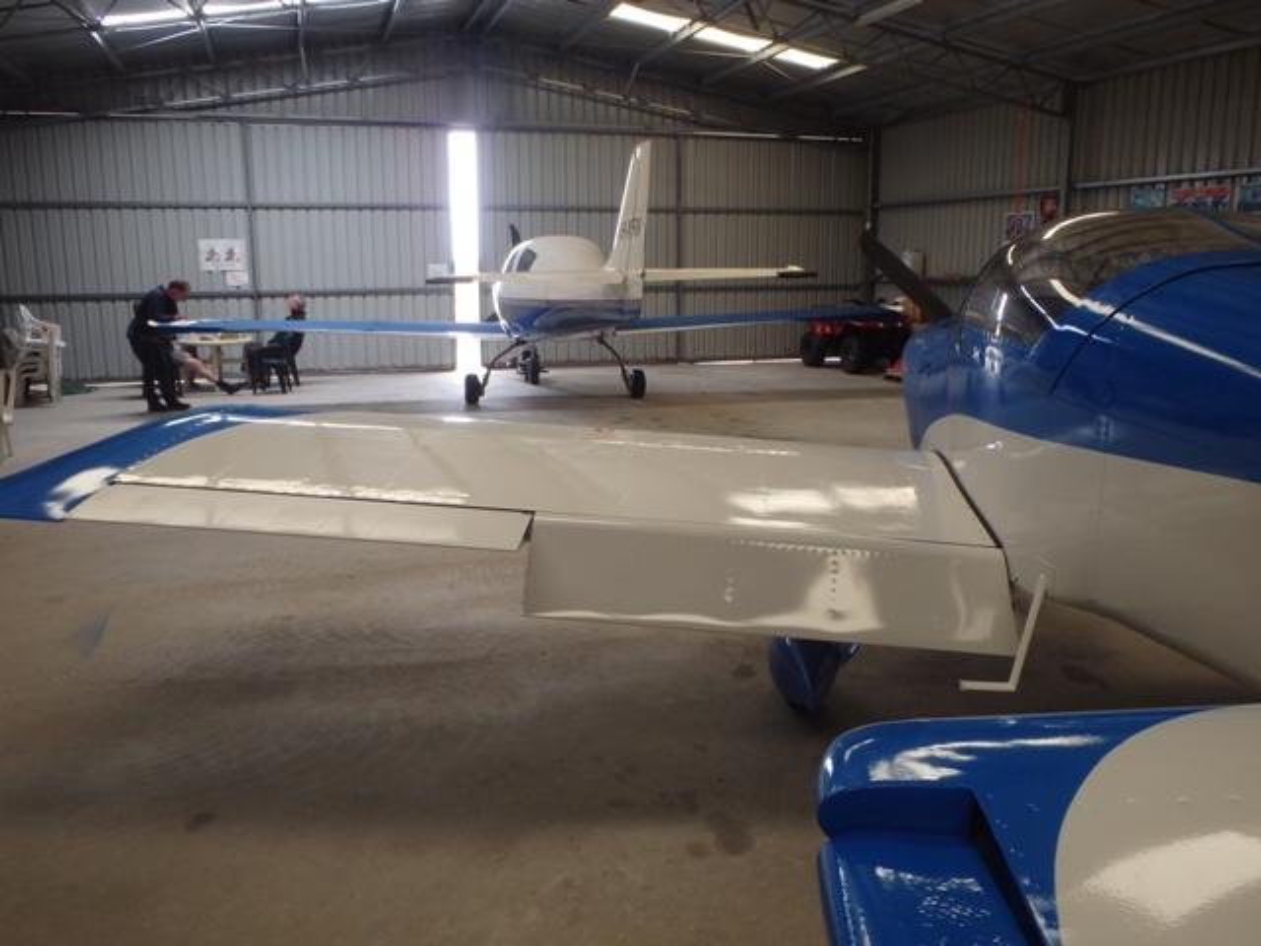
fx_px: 1020
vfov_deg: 49.7
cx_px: 630
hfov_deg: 63.4
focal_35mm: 28
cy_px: 473
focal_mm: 5
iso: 200
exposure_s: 1/50
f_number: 3.9
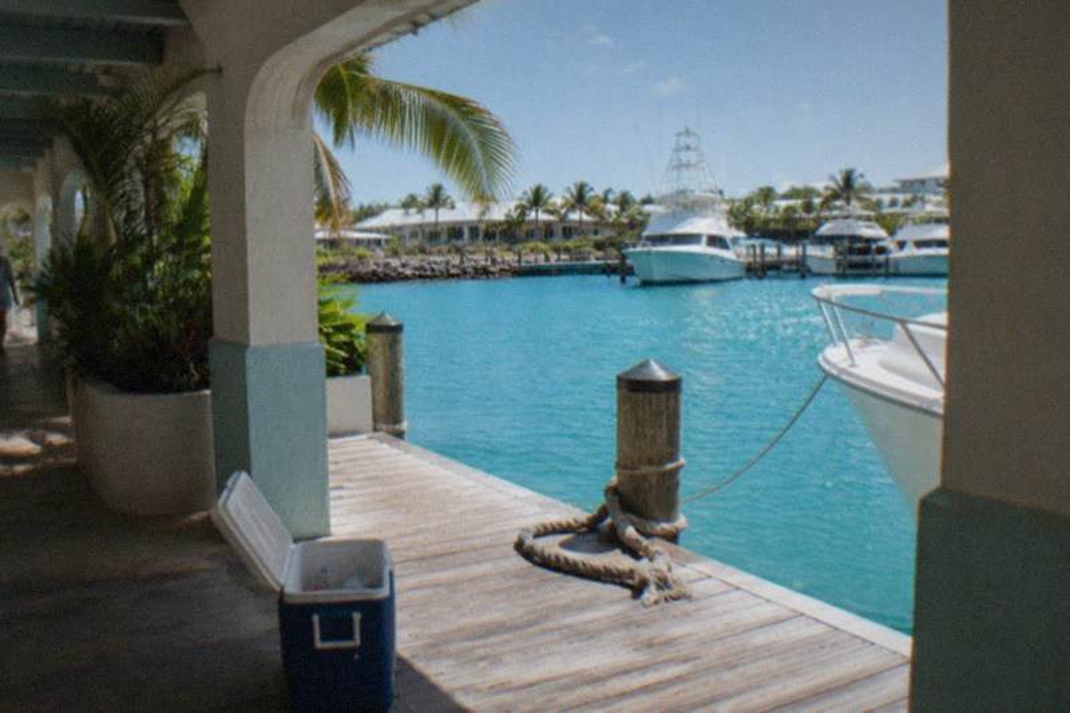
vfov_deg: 35.9
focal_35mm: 37
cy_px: 356
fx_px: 1099
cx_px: 535
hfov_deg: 51.9
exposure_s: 1/2000
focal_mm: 37
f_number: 4
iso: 500
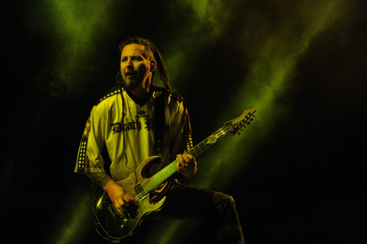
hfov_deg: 13.7
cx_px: 184
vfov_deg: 9.1
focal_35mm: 150
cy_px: 122
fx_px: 1528
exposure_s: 1/160
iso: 3200
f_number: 5.6
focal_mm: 150
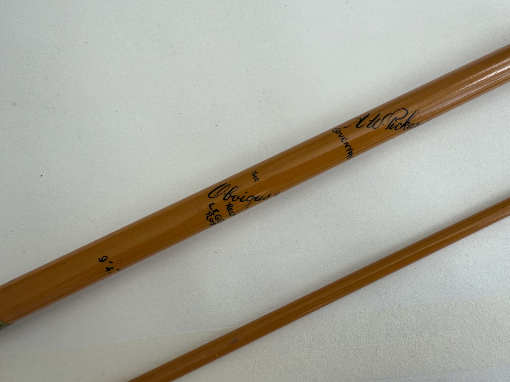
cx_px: 255
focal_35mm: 24
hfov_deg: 71.6
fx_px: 354
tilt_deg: -80.6
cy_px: 191
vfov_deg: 56.8
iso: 40
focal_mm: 2.22
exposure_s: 1/116
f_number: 2.2
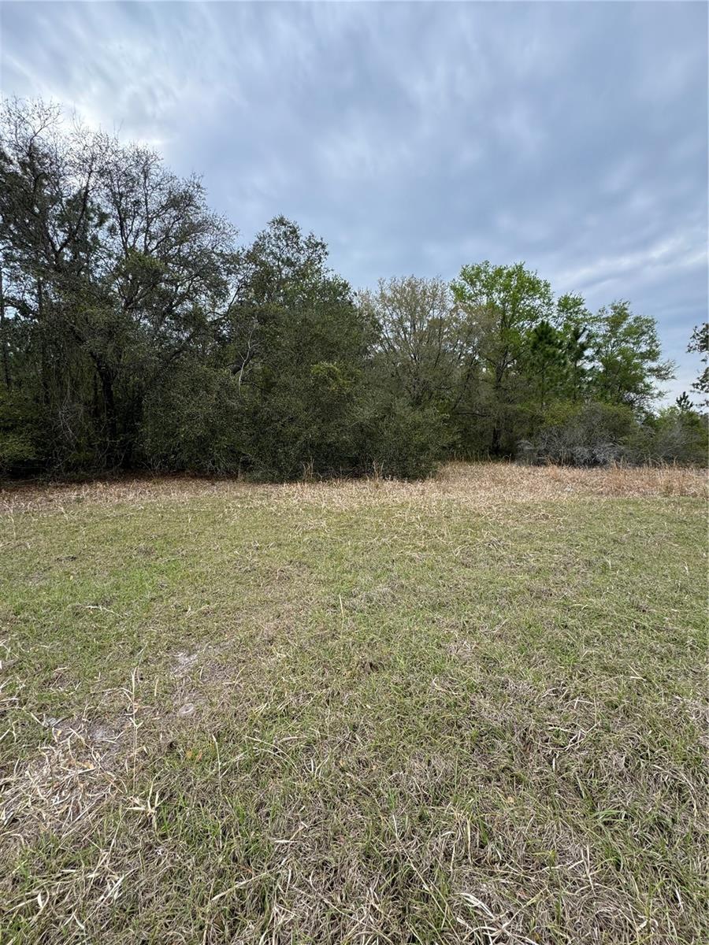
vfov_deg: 102.1
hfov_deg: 85.7
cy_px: 472
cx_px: 354
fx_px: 382
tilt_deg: -3.6
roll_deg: +0.9
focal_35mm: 14
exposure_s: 1/301
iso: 40
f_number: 2.2
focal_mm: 2.22
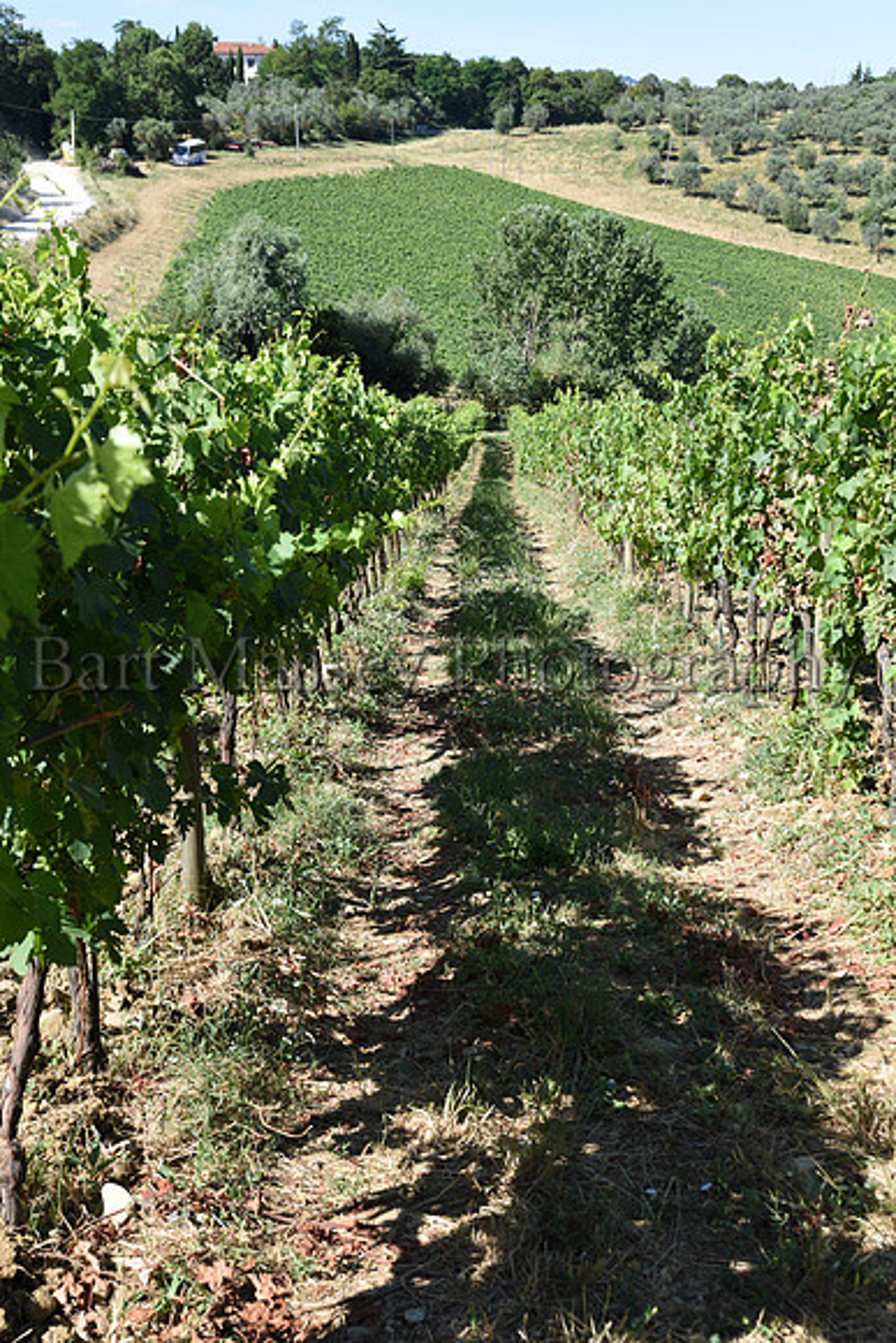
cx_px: 448
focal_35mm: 46
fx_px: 1716
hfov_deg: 29.3
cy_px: 672
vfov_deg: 42.7
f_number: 8
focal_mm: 46
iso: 125
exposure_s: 1/200
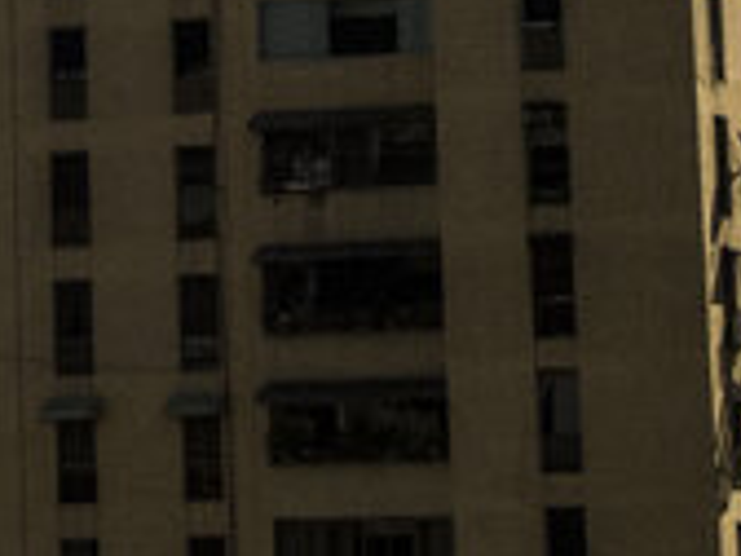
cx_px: -609
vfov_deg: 4.1
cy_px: -715
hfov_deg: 5.4
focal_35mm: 361
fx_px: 7728
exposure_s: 1/400
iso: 100
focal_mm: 16.3
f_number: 6.3
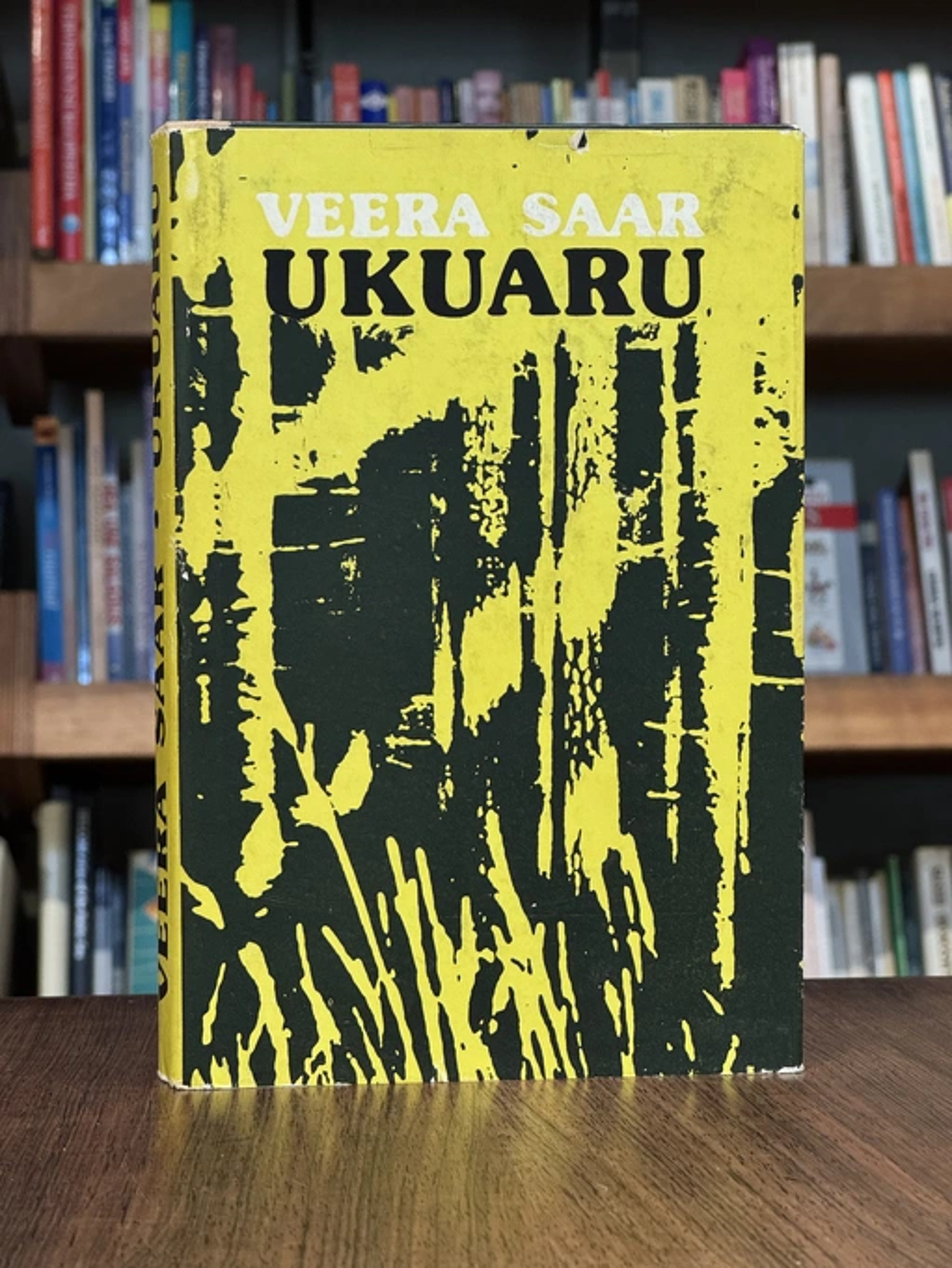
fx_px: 2823
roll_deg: -0.1
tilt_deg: -1.8
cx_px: 476
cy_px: 634
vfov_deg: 25.3
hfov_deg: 19.1
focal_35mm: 77
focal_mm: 9
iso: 250
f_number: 2.8
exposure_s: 1/97
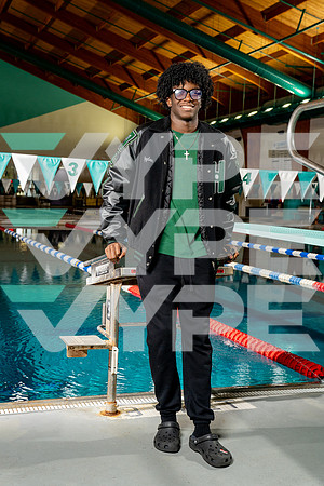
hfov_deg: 26.0
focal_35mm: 52
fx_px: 702
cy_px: 243
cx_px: 162
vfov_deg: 38.2
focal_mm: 52
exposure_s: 1/250
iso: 640
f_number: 6.3
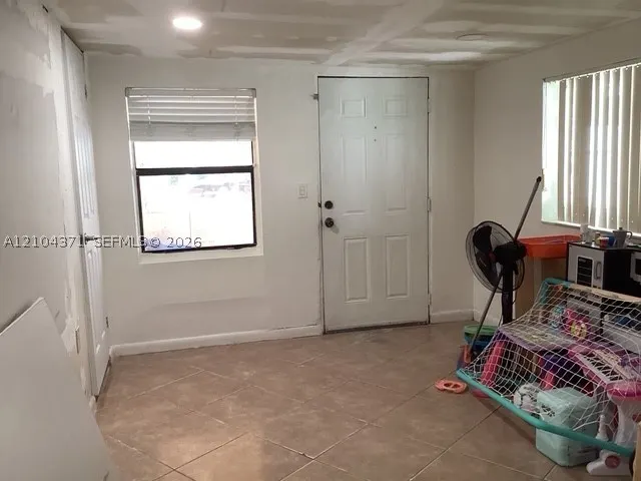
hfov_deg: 58.4
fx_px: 574
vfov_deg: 45.4
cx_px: 320
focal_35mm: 31
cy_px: 240
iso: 125
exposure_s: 1/50
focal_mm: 3.3
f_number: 2.4
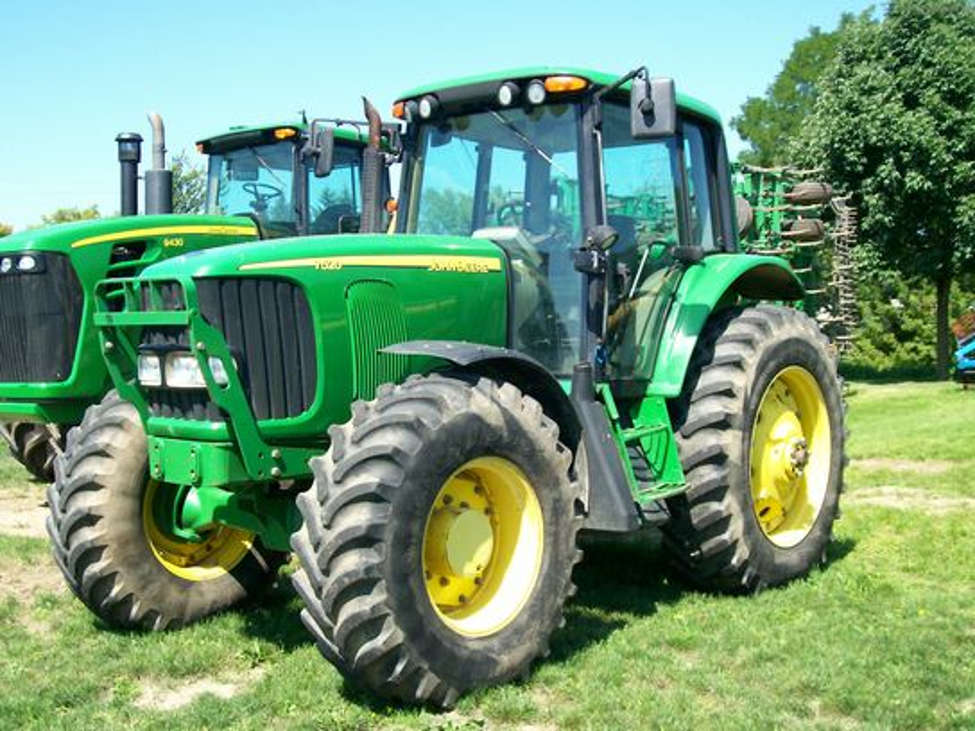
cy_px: 366
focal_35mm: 42
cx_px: 488
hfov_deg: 44.8
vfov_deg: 34.3
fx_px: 1183
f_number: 2.9
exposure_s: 1/507
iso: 80
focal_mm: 7
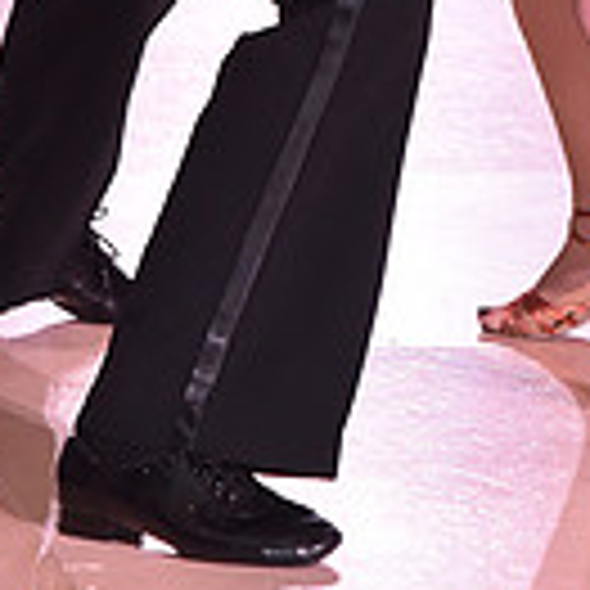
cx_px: 556
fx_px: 5959
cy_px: -522
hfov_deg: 5.7
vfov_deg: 5.6
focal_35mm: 309
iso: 2500
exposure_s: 1/250
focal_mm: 82
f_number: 6.3
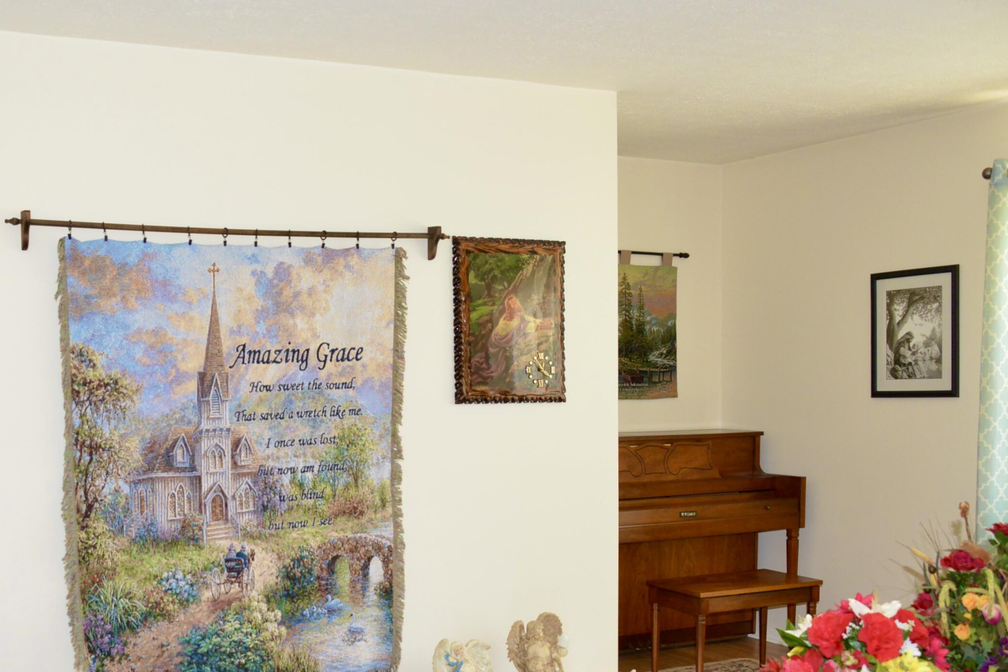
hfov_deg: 42.0
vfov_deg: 28.9
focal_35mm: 46
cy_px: 481
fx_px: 1288
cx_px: 316
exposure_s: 1/60
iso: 2800
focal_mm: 32
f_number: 5.6
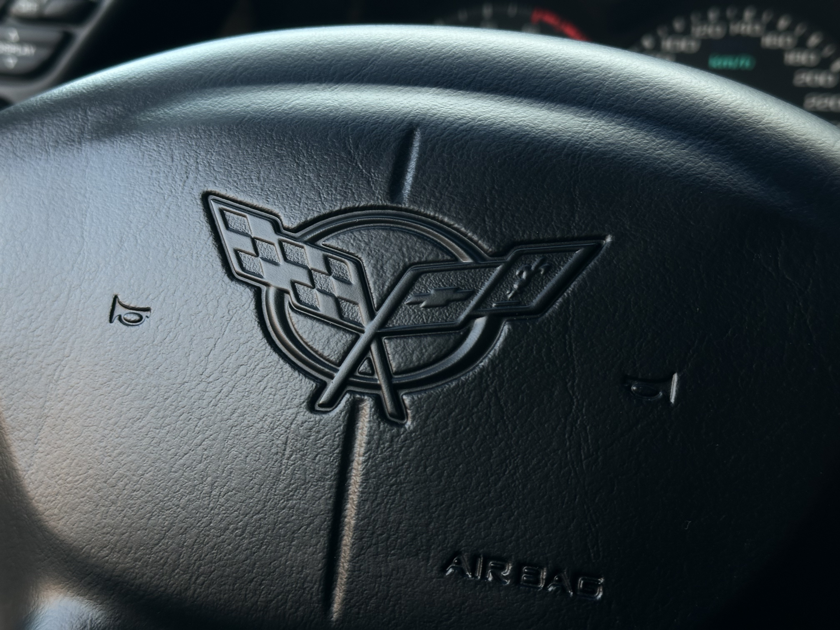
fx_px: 1165
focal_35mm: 48
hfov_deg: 39.7
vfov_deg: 30.3
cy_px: 315
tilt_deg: -14.6
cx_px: 420
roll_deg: -3.3
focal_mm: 6.86
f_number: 1.78
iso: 64
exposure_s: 1/121
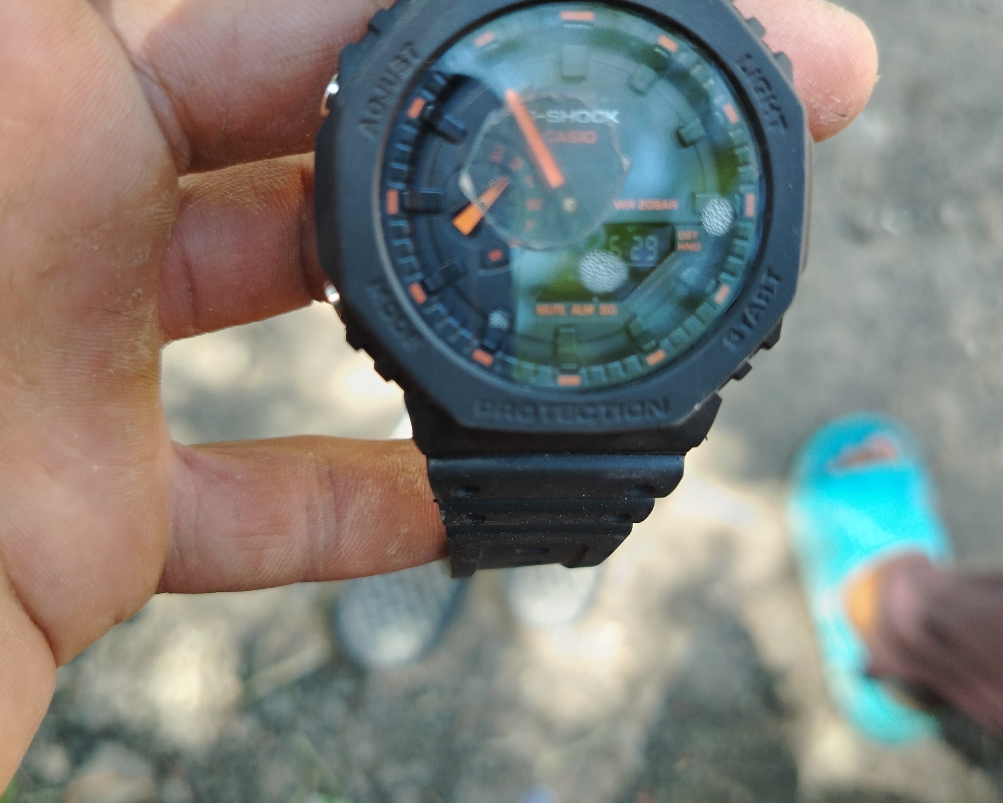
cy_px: 367
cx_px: 510
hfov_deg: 55.7
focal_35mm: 32
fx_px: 950
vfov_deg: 45.8
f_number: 1.75
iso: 266
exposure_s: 1/100
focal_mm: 5.25
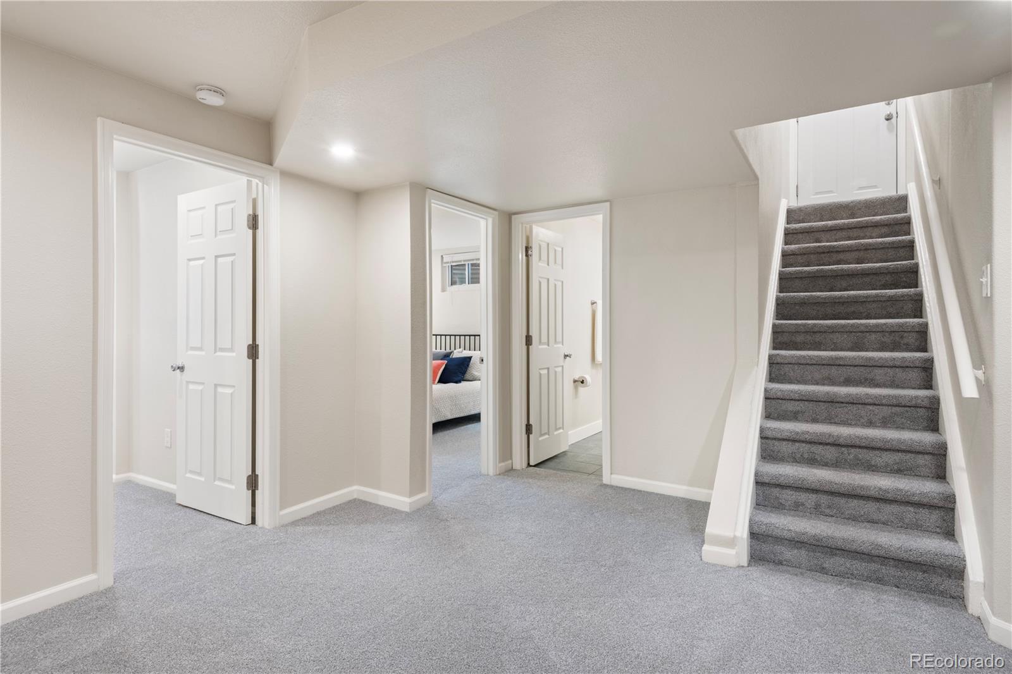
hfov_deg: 86.9
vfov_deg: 64.5
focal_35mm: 19
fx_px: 534
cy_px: 337
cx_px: 506
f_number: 11
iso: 250
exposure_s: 1.3
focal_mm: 19
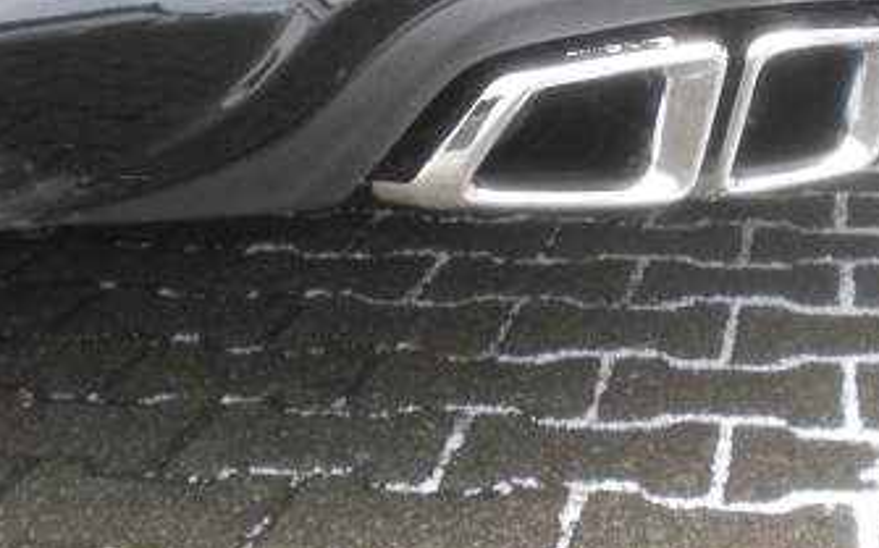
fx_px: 1844
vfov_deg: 16.9
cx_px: 666
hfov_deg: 26.5
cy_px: 207
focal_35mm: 77
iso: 64
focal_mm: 6.3
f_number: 3.1
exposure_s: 1/100
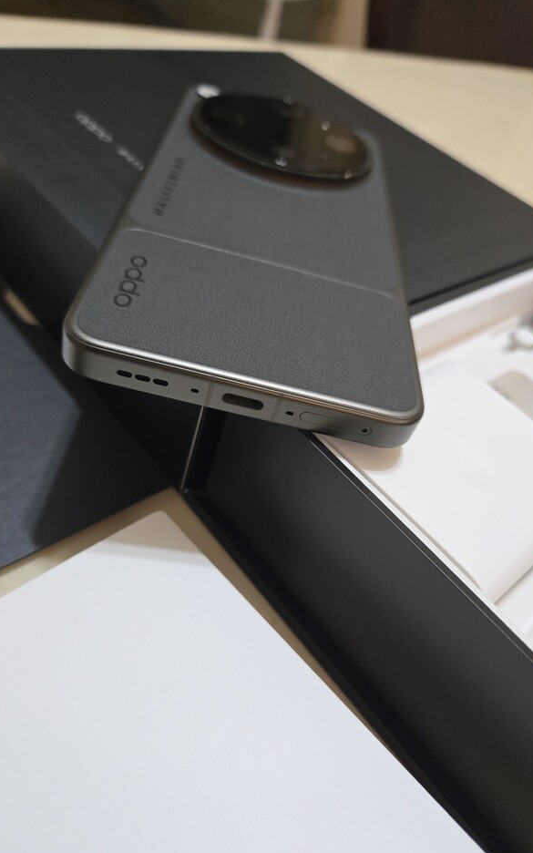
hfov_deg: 49.2
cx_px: 247
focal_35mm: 25
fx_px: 581
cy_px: 435
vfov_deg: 72.5
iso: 500
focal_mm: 5.4
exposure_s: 1/120
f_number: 1.8
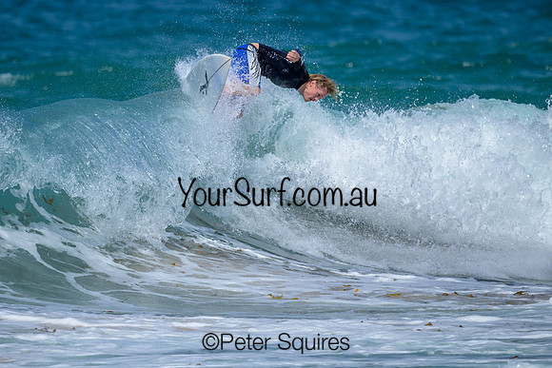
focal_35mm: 1092
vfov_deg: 1.3
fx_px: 16742
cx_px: 228
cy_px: 156
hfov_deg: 1.9
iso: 220
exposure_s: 1/2500
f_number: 6.3
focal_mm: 800
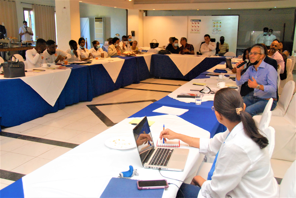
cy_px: 99
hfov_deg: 53.1
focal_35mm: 36
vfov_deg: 37.0
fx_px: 296
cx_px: 148
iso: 1250
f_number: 4.5
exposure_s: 1/80
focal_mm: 24
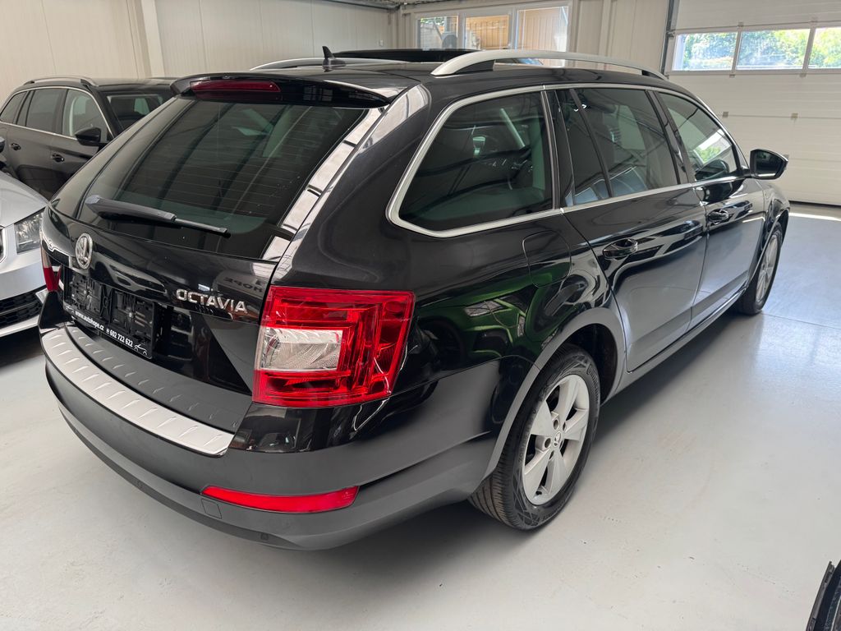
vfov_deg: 56.8
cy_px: 316
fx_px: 583
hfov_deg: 71.6
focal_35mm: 24
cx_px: 420
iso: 160
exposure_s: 1/121
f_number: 1.78
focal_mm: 6.76
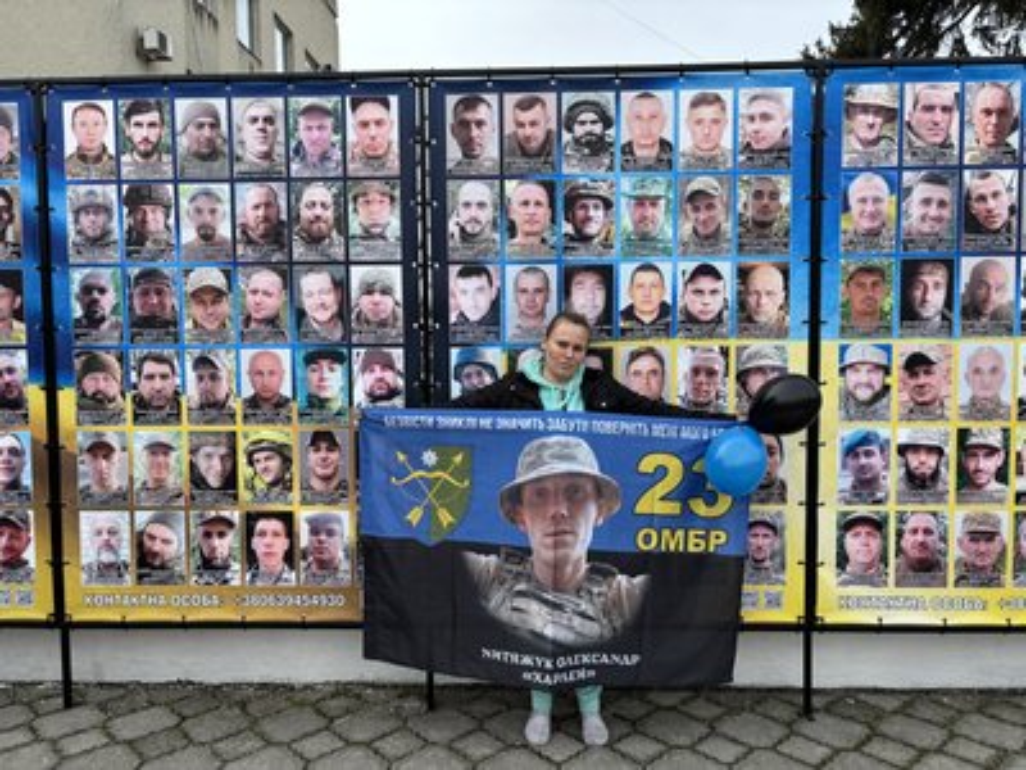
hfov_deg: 67.3
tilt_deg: -0.5
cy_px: 385
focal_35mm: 26
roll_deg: +1.7
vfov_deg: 53.1
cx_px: 513
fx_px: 771
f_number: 1.6
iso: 50
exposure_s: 1/1418
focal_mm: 5.96
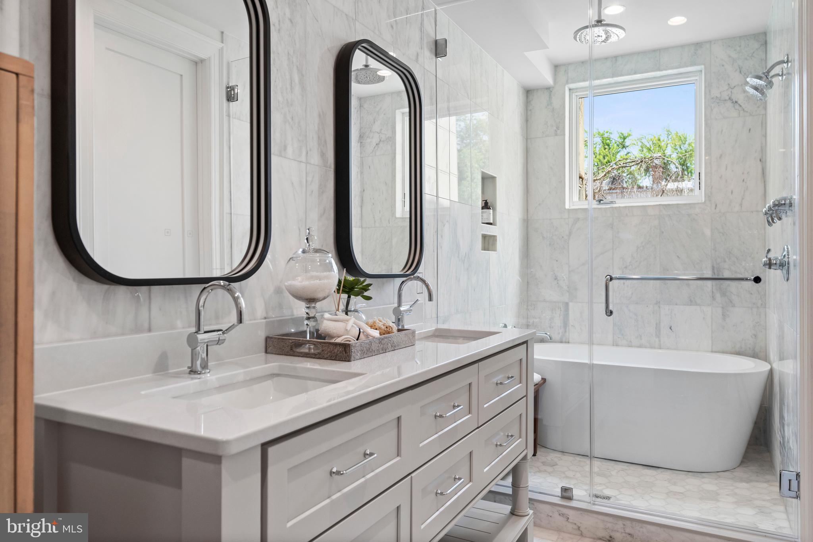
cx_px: 406
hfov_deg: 70.4
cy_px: 271
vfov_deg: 50.4
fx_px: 576
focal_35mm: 26
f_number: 7.1
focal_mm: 25.5
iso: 1000
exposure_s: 1/20
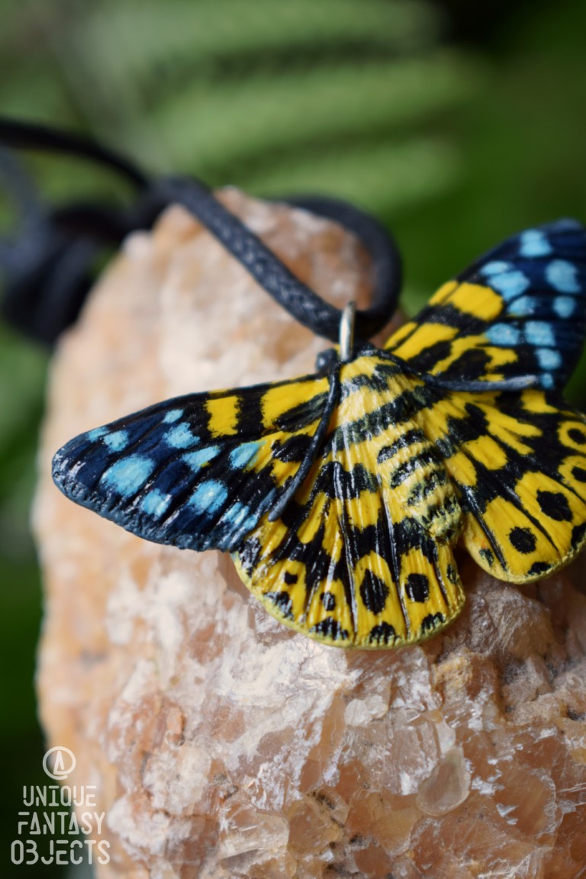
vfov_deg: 24.6
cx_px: 293
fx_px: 2014
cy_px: 440
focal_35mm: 82
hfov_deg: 16.6
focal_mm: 55
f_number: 5.6
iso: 400
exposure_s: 1/125
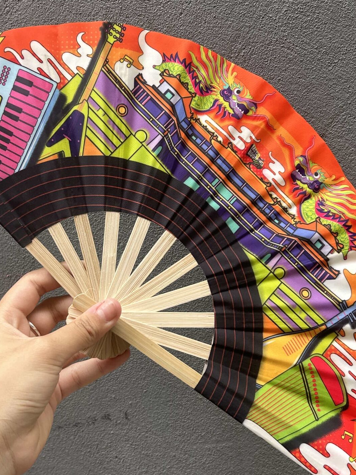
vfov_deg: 40.4
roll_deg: +5.0
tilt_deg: -14.1
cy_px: 232
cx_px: 158
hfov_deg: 30.9
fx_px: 644
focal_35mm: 47
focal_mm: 5.7
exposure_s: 1/380
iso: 50
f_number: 1.5
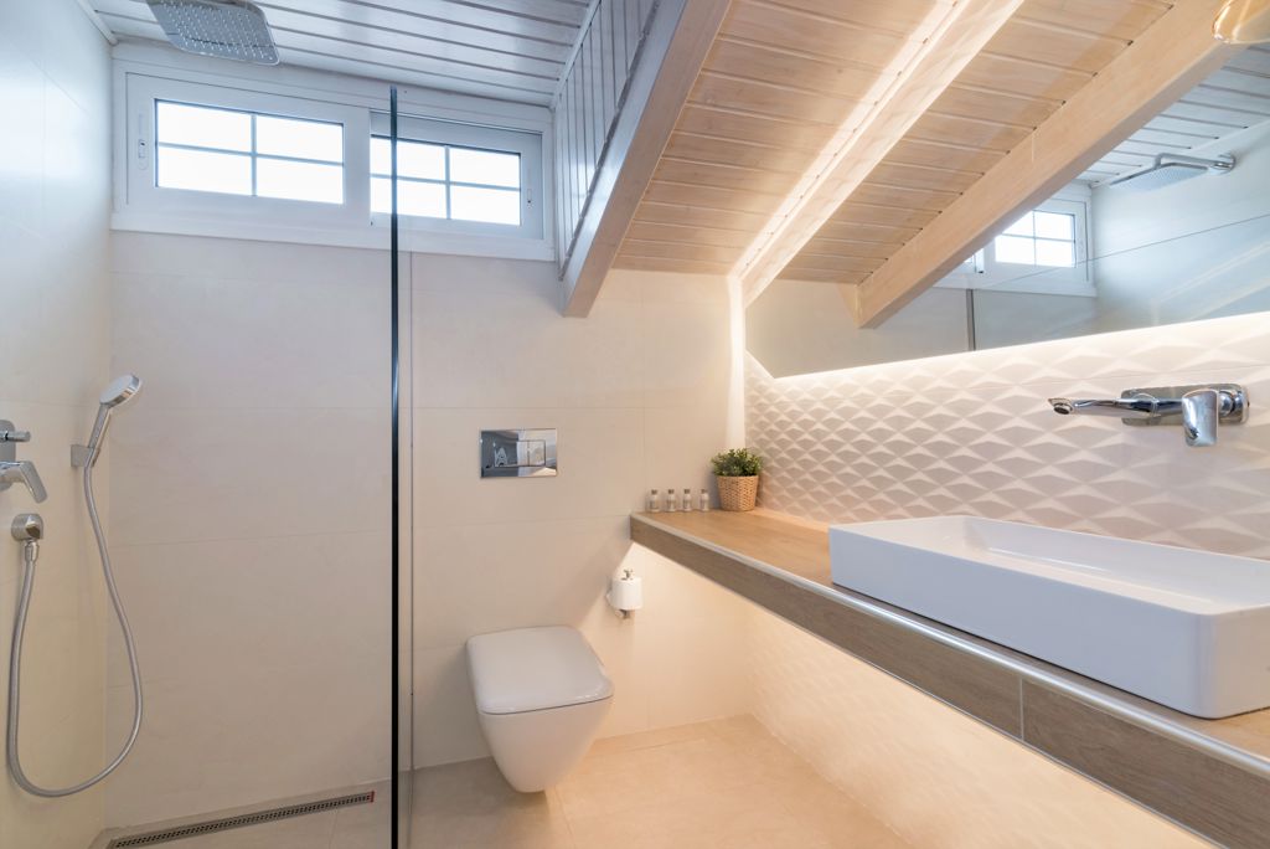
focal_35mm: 16
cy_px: 424
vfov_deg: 73.8
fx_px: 565
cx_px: 635
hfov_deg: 96.7
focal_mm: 16
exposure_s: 1
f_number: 18
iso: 100
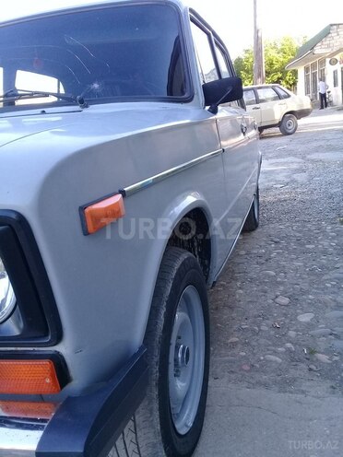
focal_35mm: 31
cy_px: 228
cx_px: 172
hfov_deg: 45.4
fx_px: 410
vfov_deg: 58.4
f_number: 2.2
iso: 64
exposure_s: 1/100
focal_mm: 3.3
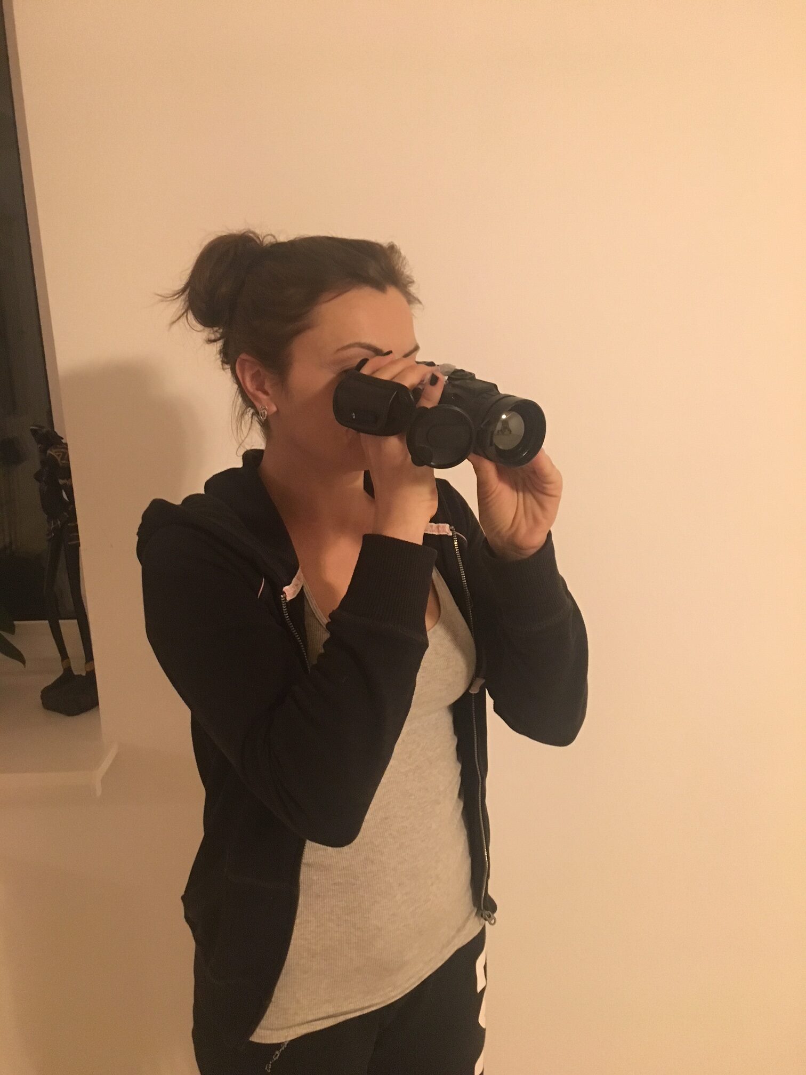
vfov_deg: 61.7
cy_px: 538
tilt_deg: -13.7
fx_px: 900
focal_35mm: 29
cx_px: 403
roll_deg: +0.4
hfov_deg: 48.2
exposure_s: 1/17
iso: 200
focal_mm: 4.15
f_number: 2.2
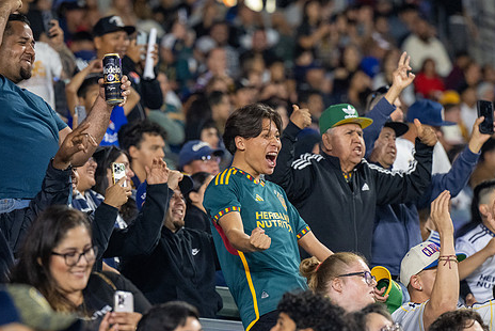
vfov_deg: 5.5
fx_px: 3440
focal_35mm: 250
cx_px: 272
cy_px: 188
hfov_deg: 8.2
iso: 7200
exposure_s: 1/400
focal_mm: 200
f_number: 4
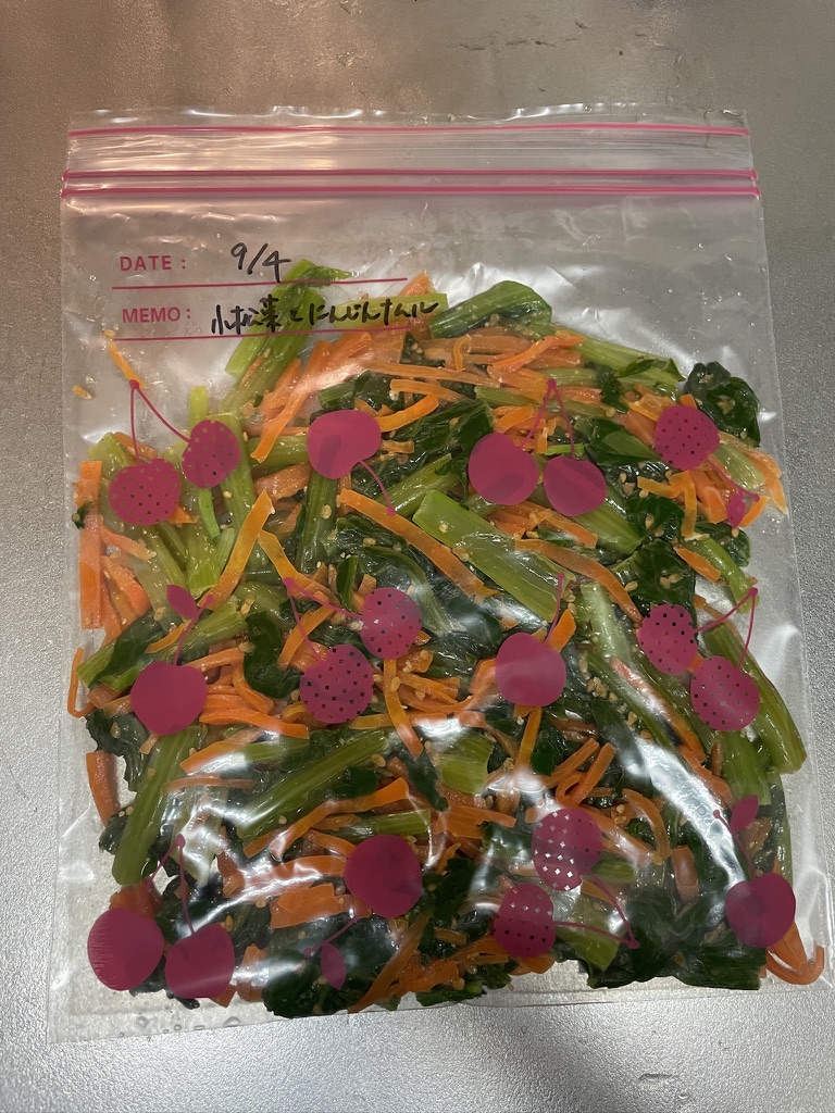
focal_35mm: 26
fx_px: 836
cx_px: 418
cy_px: 556
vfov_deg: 67.3
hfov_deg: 53.1
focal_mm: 4.2
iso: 250
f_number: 1.6
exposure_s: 1/60
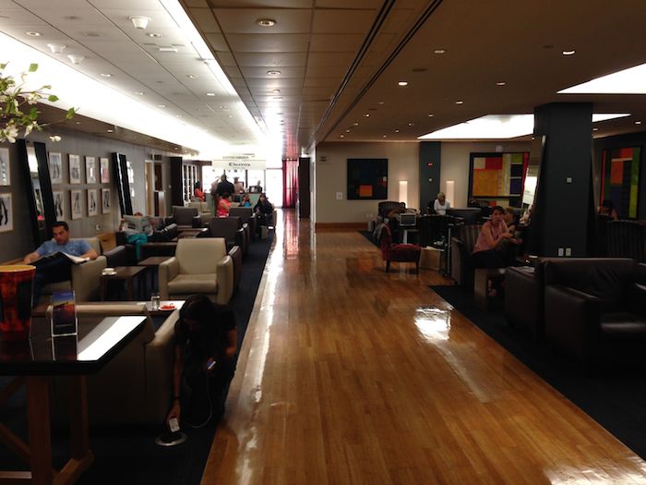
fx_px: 616
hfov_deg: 55.4
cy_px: 242
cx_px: 323
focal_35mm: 33
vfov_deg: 42.9
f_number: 2.4
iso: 50
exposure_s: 1/20
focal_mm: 4.12
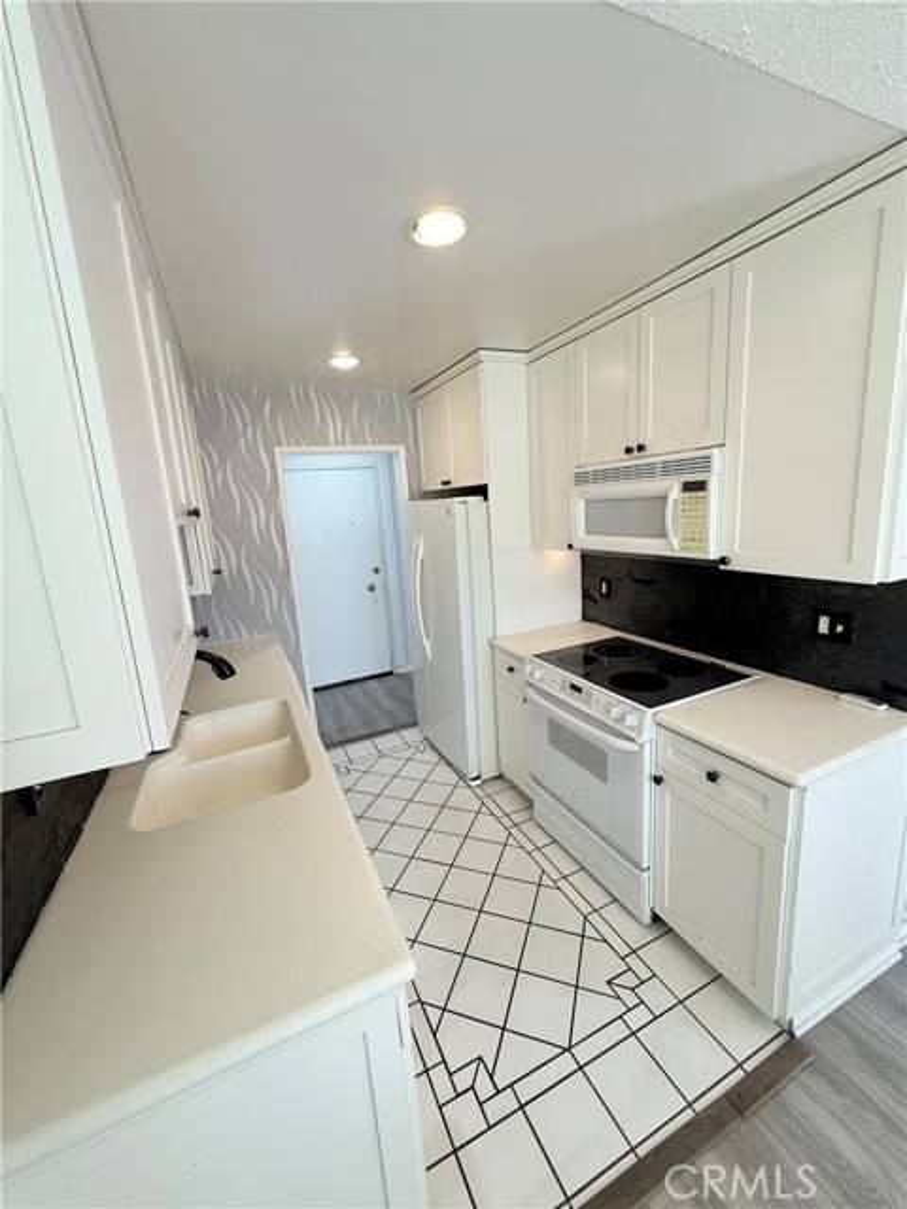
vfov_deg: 102.1
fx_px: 489
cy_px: 604
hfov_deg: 85.7
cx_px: 454
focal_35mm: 14
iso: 125
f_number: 2.2
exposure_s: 1/120
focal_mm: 2.22
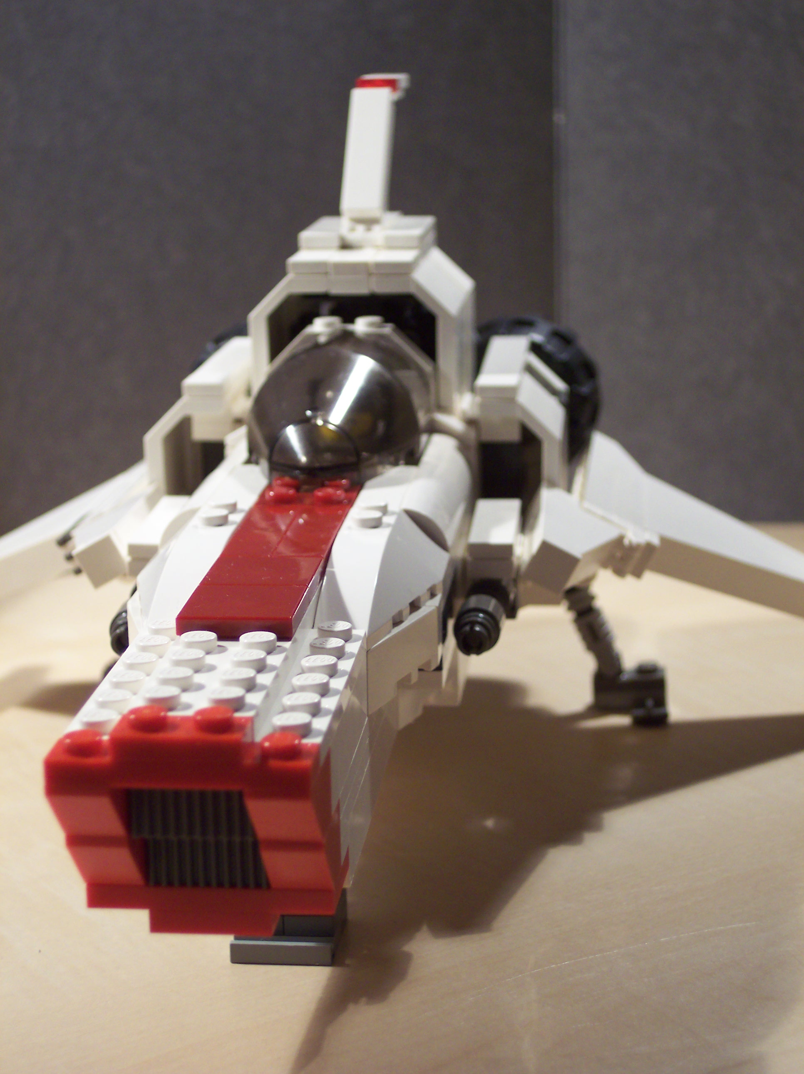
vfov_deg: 25.7
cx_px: 402
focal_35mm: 76
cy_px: 537
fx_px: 2356
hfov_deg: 19.4
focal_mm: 16
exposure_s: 1/30
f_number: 3.8
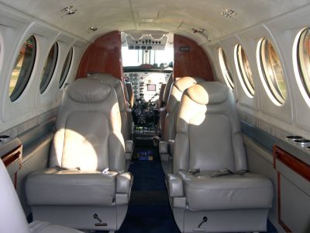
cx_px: 155
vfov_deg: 37.7
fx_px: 340
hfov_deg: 49.0
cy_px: 116
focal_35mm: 38
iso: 100
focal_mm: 8
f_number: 2.8
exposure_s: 1/30
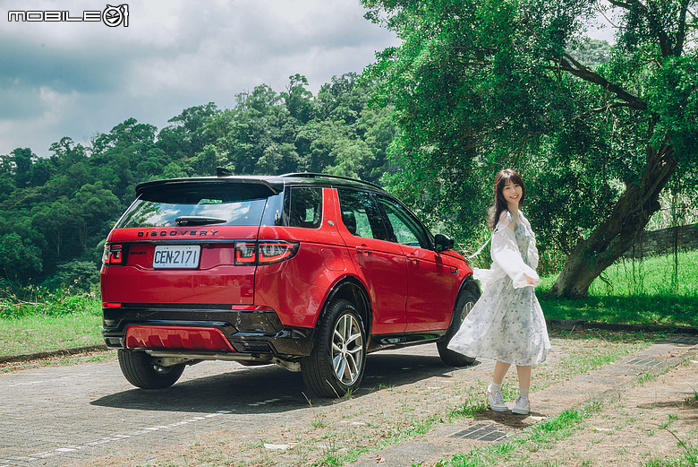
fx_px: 1125
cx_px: 349
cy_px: 234
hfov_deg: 34.5
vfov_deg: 23.4
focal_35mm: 58
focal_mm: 58
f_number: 5.6
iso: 800
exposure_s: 1/125
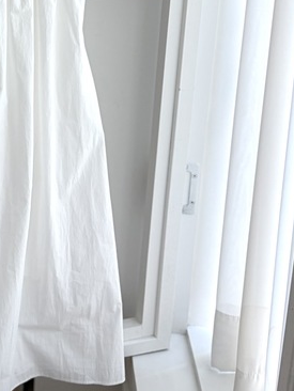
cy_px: -41
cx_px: -66
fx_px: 803
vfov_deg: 25.4
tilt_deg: -13.5
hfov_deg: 19.4
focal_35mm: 71
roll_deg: -0.5
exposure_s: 1/122
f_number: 1.6
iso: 50
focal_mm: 5.96
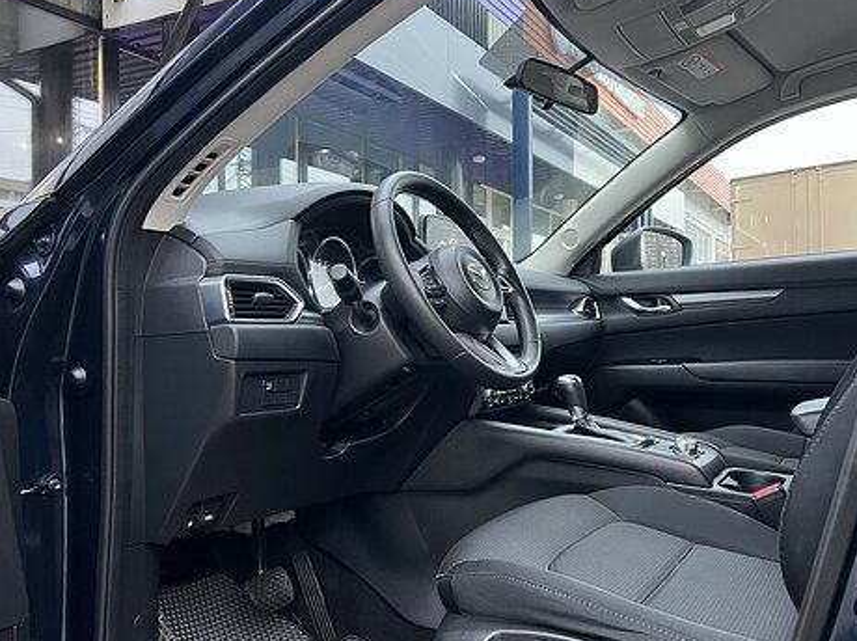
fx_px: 767
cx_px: 479
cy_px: 324
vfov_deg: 45.4
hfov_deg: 58.2
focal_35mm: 31
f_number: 1.5
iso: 200
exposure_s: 1/60
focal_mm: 5.7
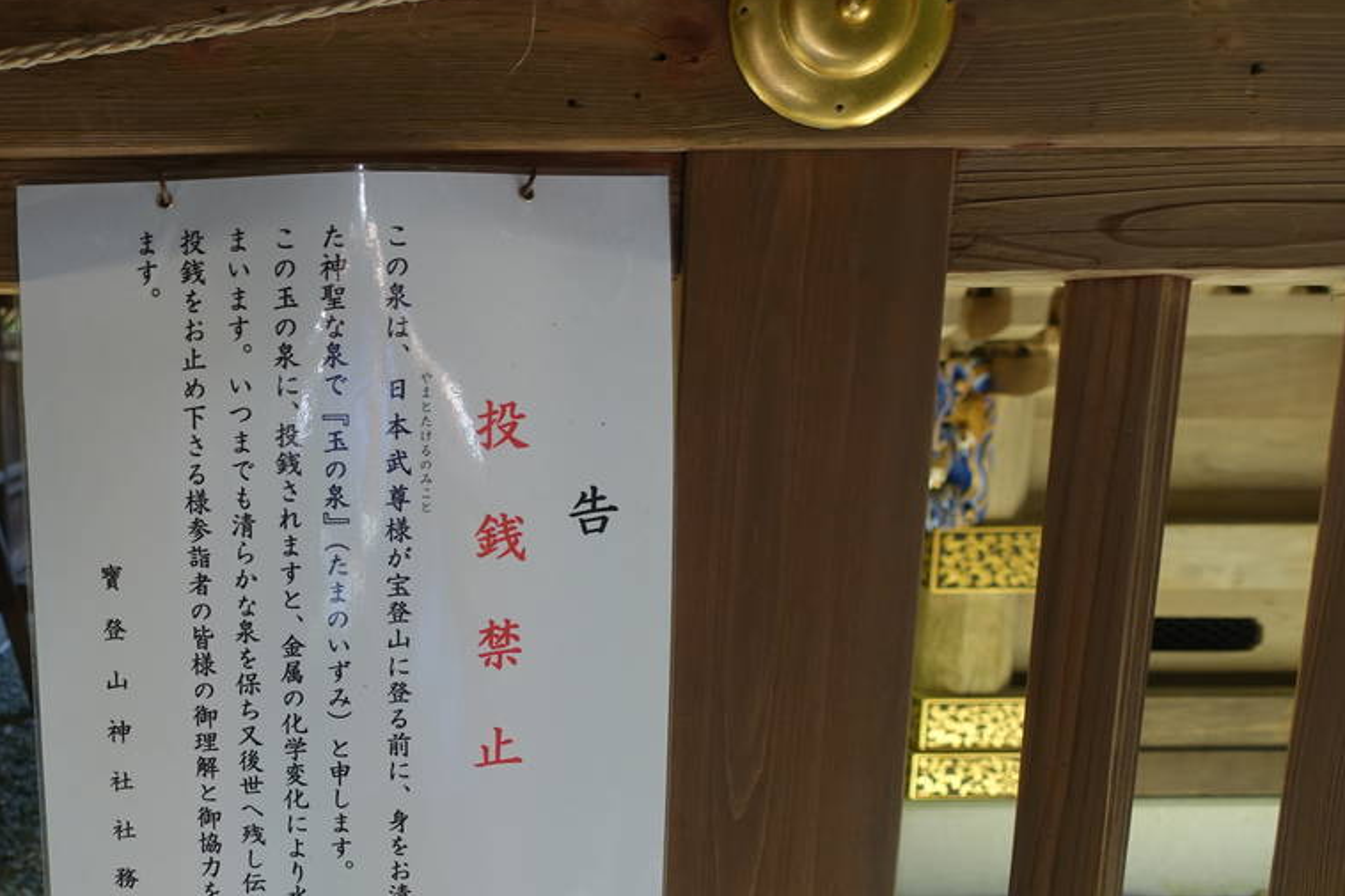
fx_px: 1419
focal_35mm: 38
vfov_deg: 34.3
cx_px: 295
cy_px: 671
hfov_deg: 48.2
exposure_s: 1/80
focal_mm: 8.8
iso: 125
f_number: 2.8
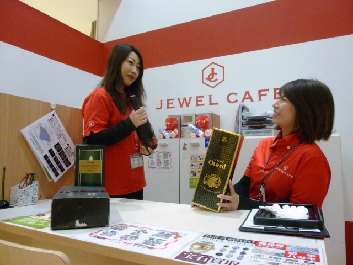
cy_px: 132
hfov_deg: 69.4
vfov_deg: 54.9
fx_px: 255
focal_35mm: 25
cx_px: 176
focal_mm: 4.5
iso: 400
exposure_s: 1/50
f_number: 3.1
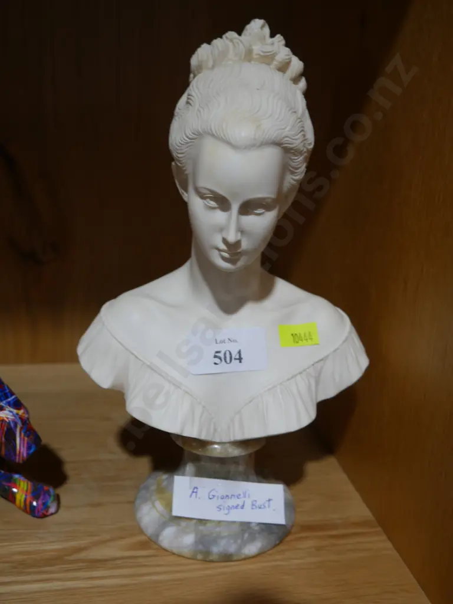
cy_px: 302
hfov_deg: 41.8
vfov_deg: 54.0
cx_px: 226
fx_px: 593
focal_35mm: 34
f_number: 4
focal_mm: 17
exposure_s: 1/60
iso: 200
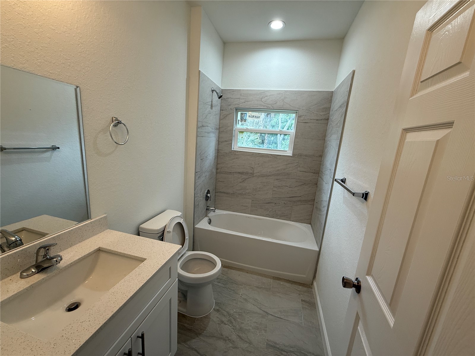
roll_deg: -4.7
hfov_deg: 102.1
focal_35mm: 14
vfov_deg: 85.7
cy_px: 178
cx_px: 238
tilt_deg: -11.7
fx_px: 192
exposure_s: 1/120
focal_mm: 2.22
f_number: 2.2
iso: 80
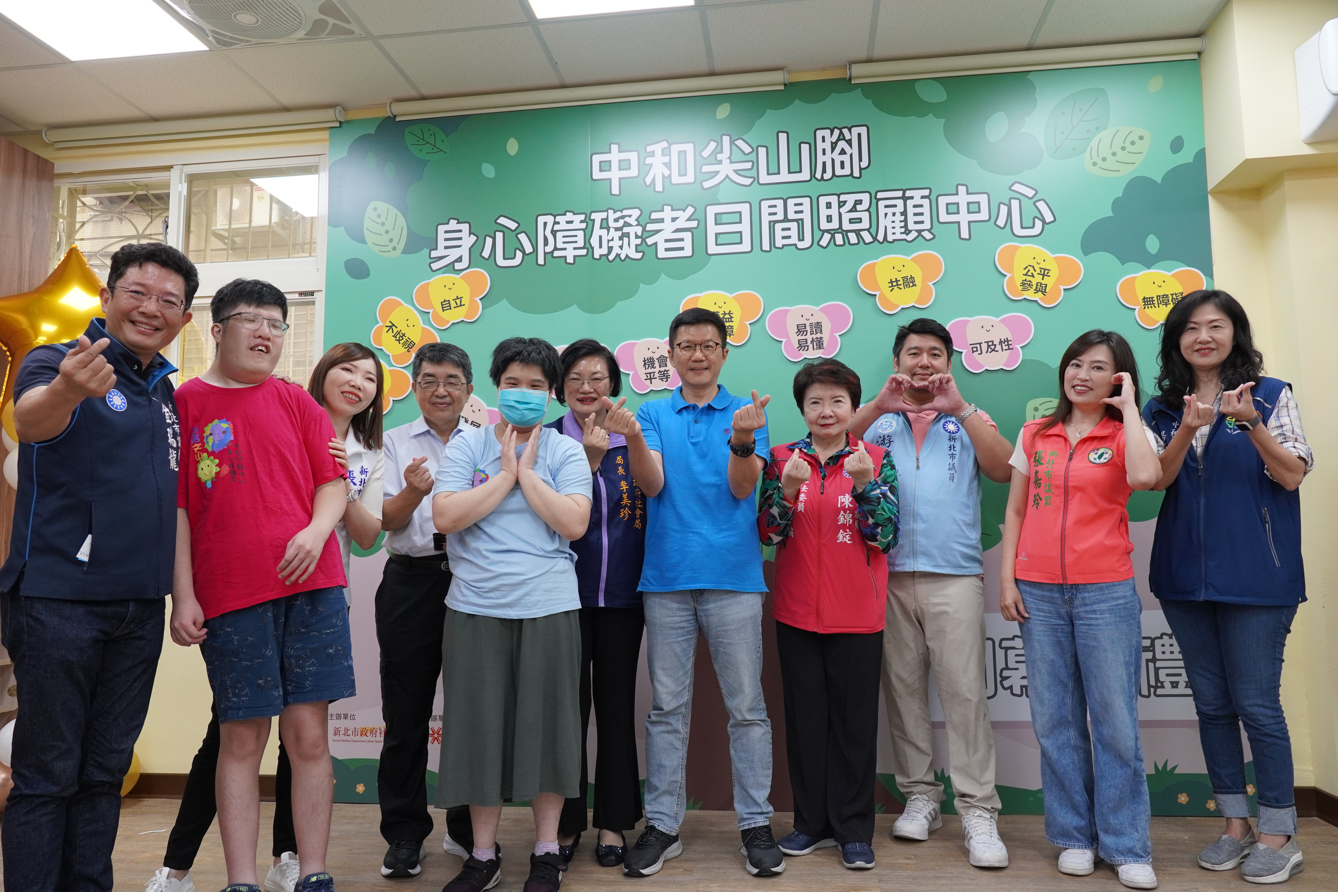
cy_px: 446
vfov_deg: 50.4
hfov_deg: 70.4
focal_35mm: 26
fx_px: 948
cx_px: 669
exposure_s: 1/160
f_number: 4
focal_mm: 17
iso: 800
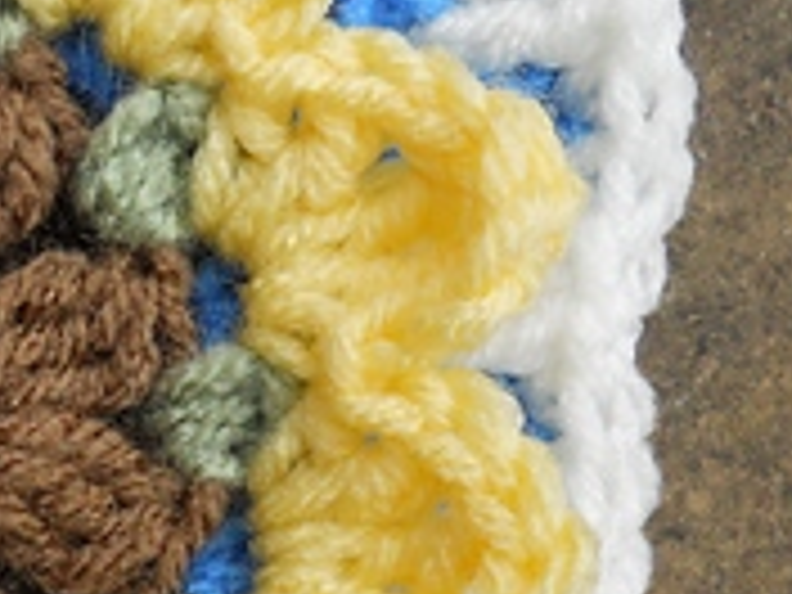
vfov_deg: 14.4
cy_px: 468
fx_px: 2334
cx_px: -248
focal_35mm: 102
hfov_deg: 18.0
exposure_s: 1/250
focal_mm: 5
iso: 160
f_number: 2.7
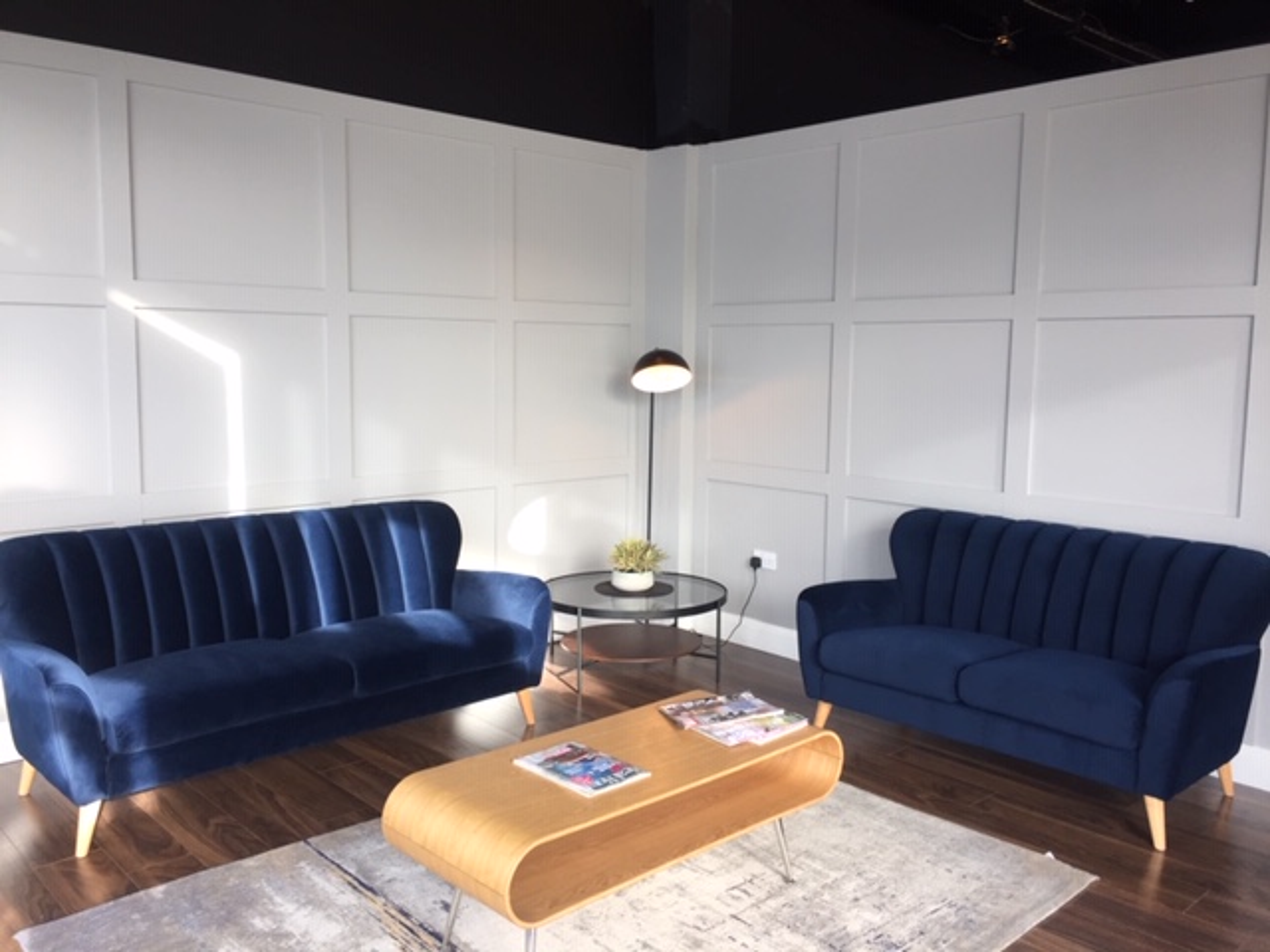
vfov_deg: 48.2
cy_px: 476
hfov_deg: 61.7
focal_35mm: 29
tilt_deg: -4.6
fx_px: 1064
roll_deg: -0.3
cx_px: 635
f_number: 2.2
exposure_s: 1/100
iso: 40
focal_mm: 4.15
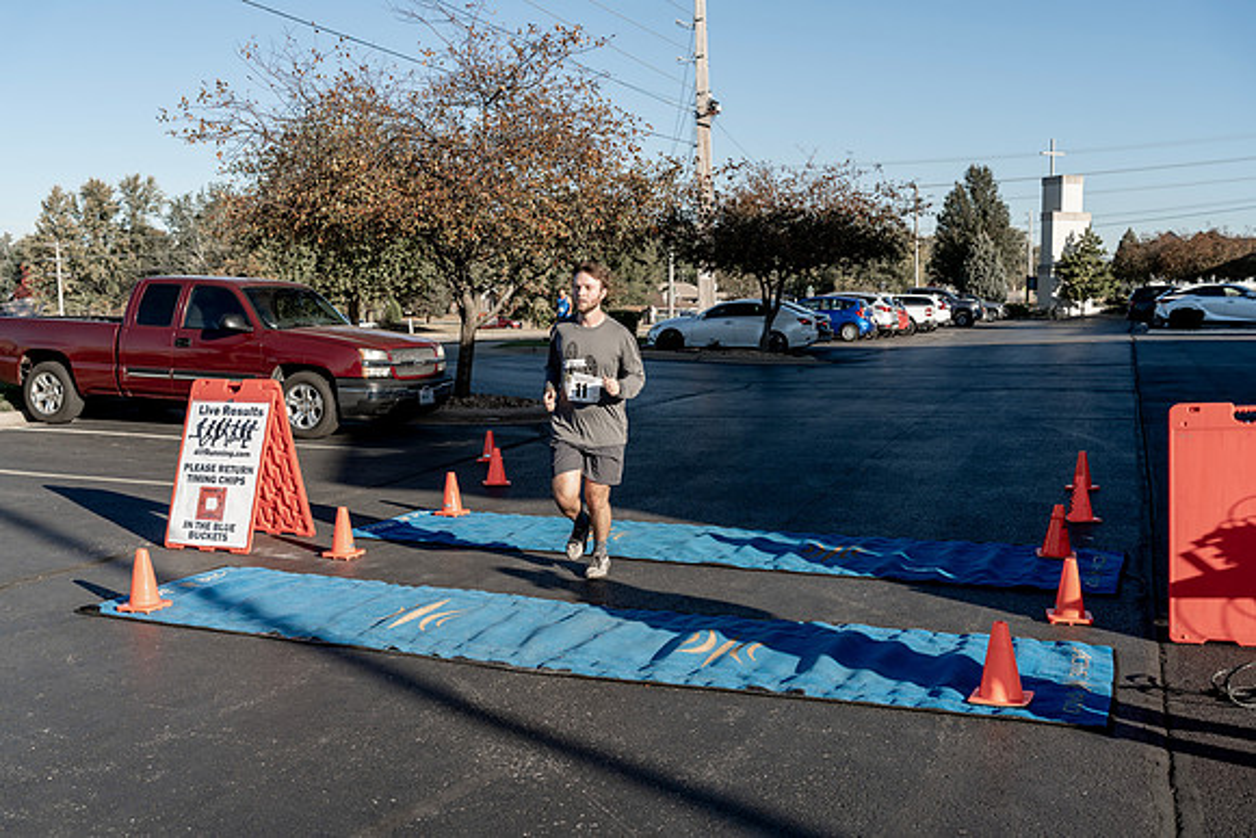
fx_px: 1291
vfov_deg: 36.0
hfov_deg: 51.9
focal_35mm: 37
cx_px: 628
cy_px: 419
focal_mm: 37
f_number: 4.5
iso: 160
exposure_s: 1/800
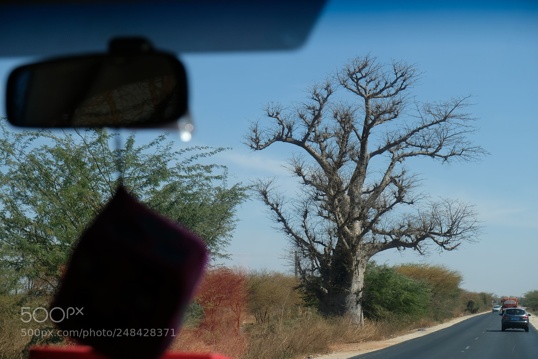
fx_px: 1032
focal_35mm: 69
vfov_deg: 19.8
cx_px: 269
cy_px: 180
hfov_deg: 29.2
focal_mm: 46.3
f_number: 5.6
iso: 200
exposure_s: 1/850
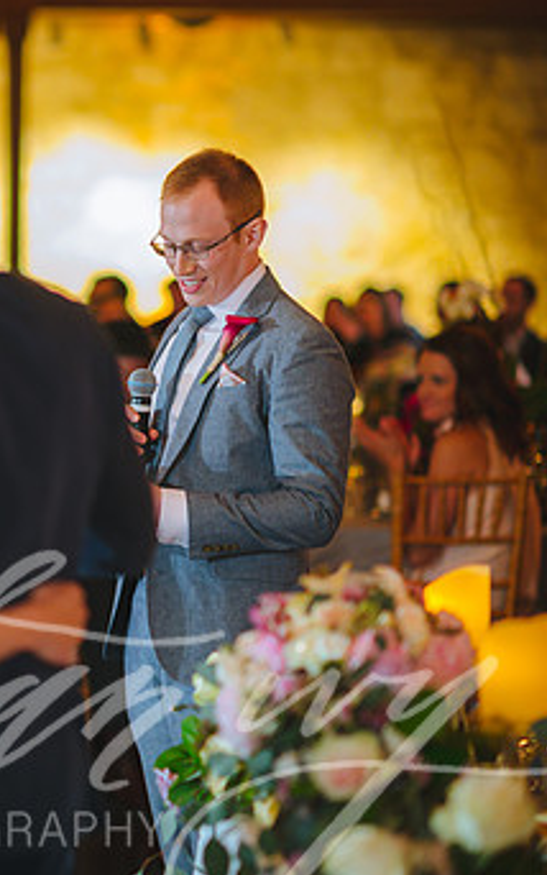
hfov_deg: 8.8
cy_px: 407
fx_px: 3503
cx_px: -82
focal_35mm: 147
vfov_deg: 14.2
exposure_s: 1/125
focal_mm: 85
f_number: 2
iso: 1600
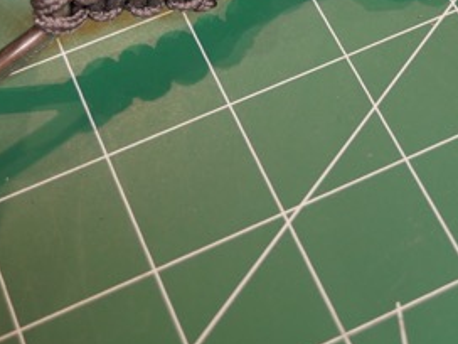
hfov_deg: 19.5
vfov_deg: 14.3
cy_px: -86
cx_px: 323
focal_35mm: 100
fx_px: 1323
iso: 400
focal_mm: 17
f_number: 2.8
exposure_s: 1/60
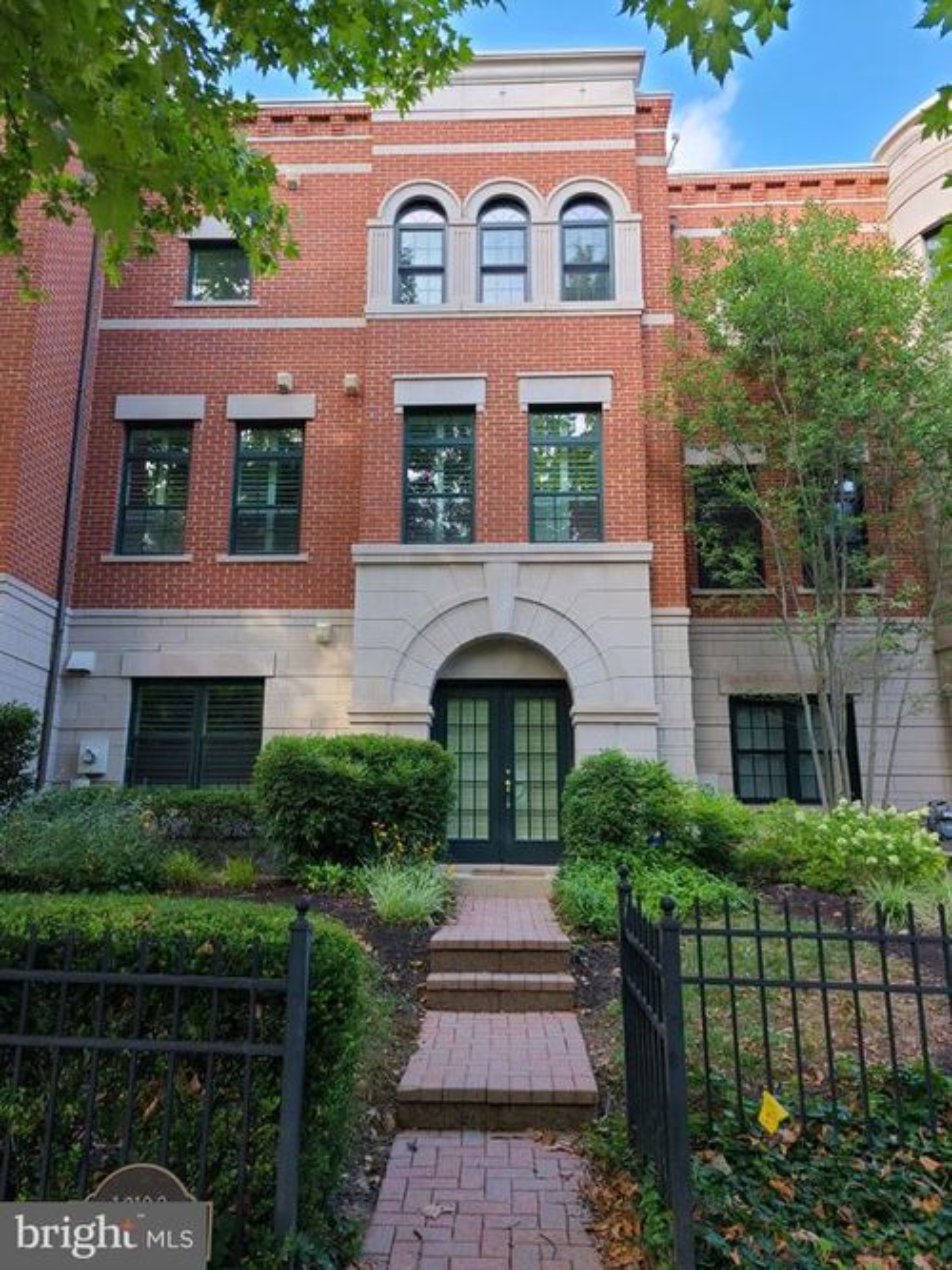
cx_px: 476
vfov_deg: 67.3
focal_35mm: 26
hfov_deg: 53.0
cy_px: 635
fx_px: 954
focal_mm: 5.4
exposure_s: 1/148
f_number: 1.8
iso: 40
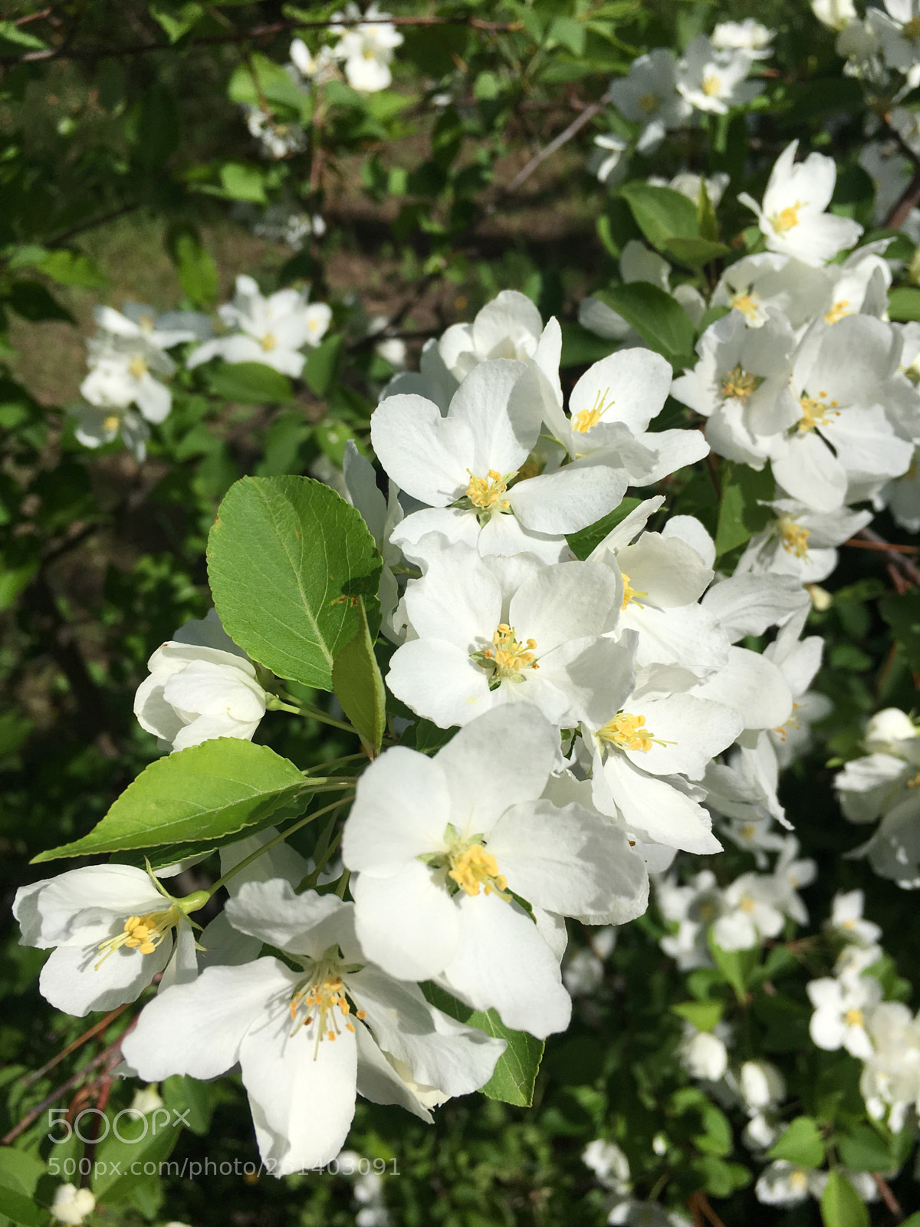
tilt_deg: -39.2
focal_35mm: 29
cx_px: 460
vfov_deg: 61.7
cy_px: 614
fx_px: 1028
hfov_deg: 48.2
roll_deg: +13.3
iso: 25
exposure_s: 1/4049
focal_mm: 4.15
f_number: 2.2
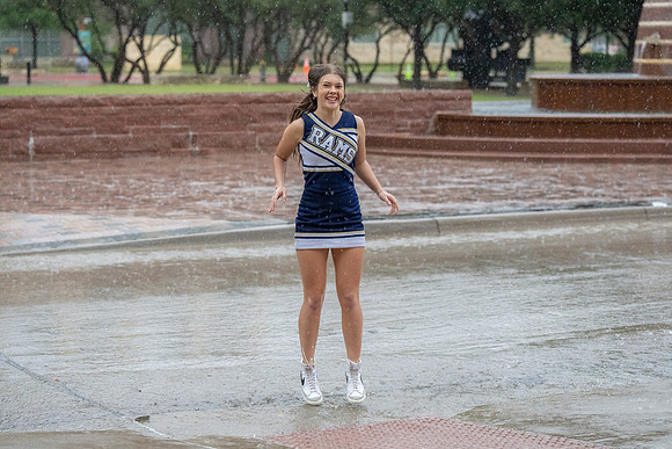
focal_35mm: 88
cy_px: 224
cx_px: 336
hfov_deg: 23.1
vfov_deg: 15.5
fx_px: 1643
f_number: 3.5
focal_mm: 88
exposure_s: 1/1000
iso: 6400
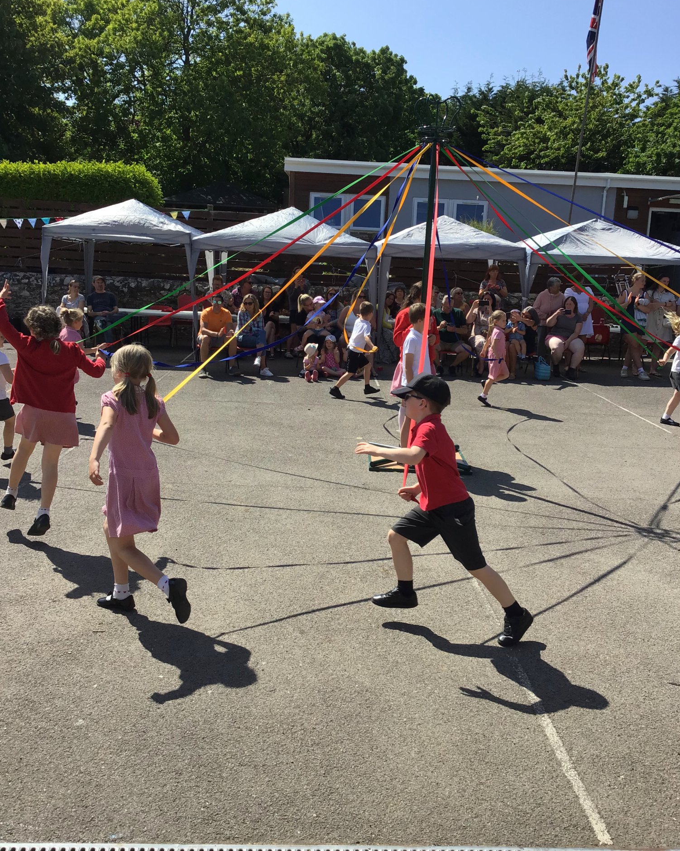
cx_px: 340
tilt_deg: -7.3
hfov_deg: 44.5
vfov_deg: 54.2
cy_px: 392
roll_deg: -1.6
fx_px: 830
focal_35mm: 33
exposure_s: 1/1045
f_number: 2.4
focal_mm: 3.3
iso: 25
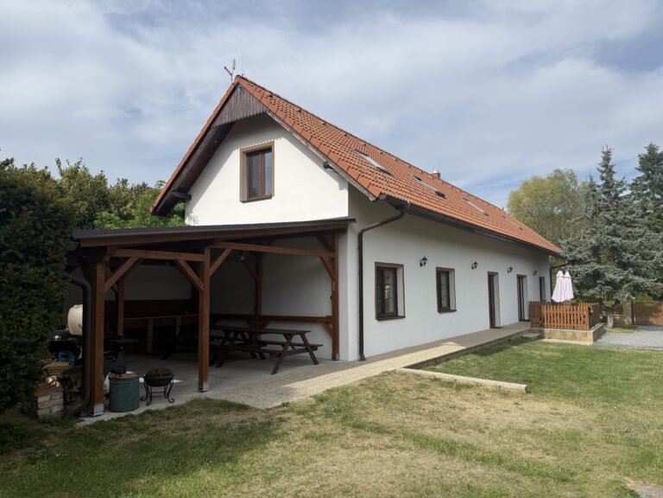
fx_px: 460
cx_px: 332
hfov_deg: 71.6
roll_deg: +0.3
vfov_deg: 56.8
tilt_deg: +4.6
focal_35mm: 24
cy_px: 249
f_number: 1.78
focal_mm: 6.76
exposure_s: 1/5319
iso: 80
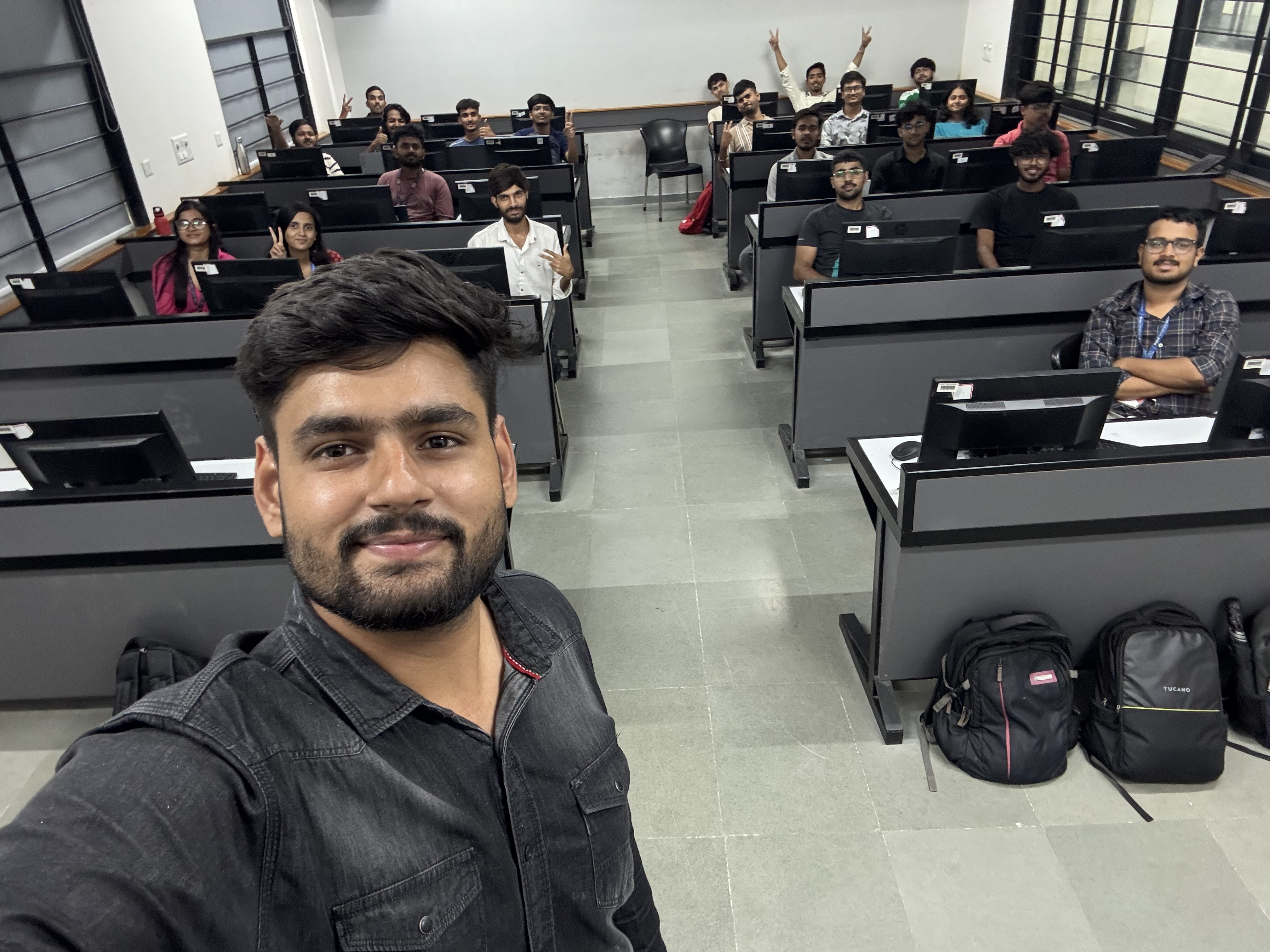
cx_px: 635
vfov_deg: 58.9
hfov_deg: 73.9
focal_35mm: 23
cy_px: 476
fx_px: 844
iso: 250
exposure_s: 1/33
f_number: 1.9
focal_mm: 2.69
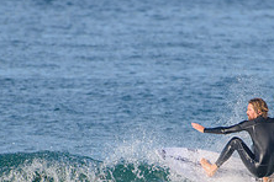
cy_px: 174
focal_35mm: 1599
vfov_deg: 0.9
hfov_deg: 1.3
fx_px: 12169
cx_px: 167
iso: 200
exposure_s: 1/2000
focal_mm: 500
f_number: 5.6
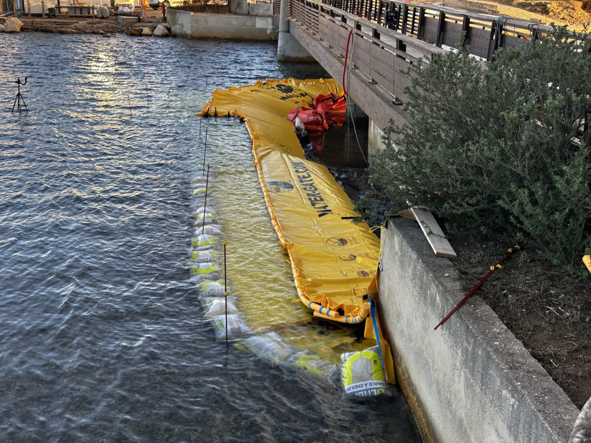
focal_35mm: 48
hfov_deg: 39.7
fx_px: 820
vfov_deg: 30.3
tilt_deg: -16.3
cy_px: 222
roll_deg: -1.1
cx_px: 296
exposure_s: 1/331
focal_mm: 6.86
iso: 64
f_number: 1.78
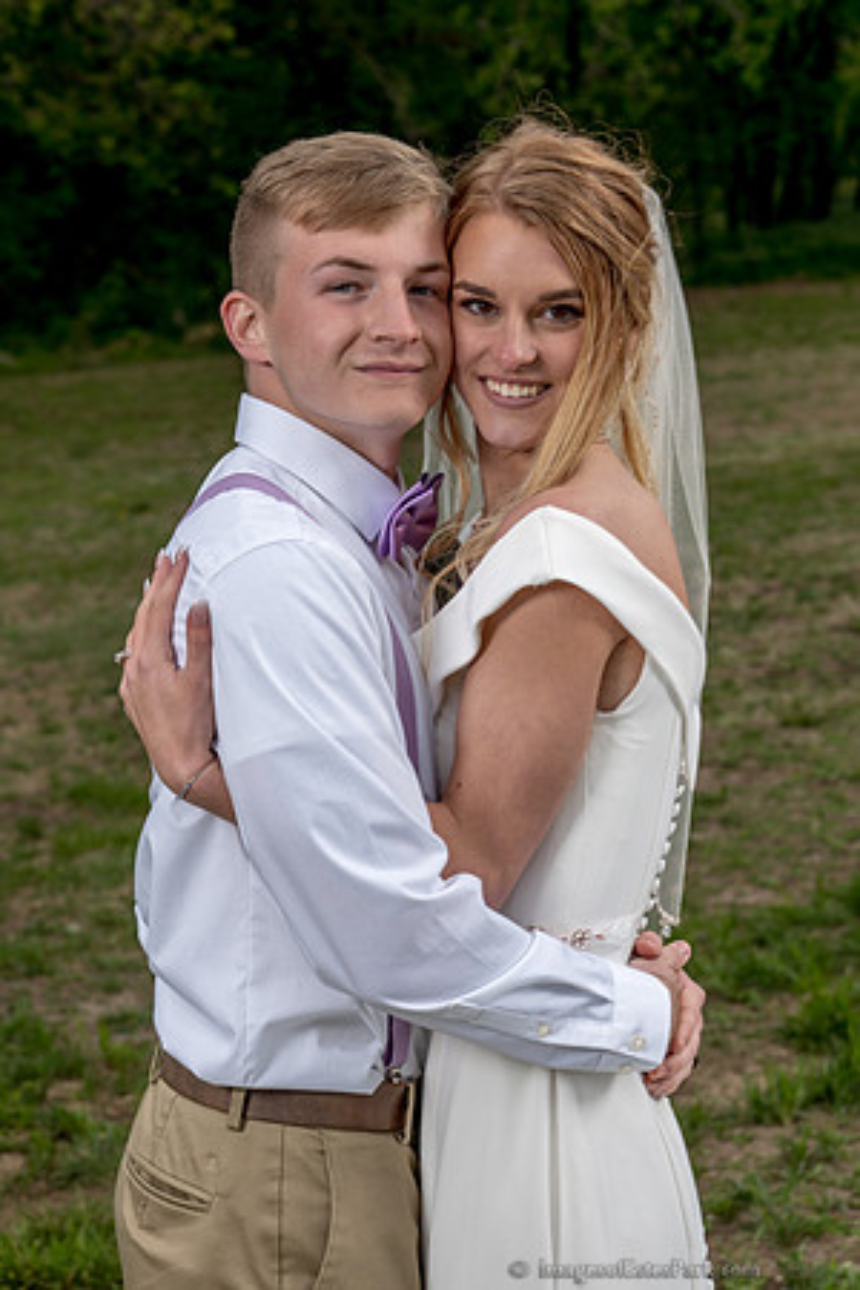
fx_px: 2508
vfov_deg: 28.8
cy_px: 645
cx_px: 430
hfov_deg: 19.5
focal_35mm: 70
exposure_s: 1/160
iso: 100
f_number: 6.3
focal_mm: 70
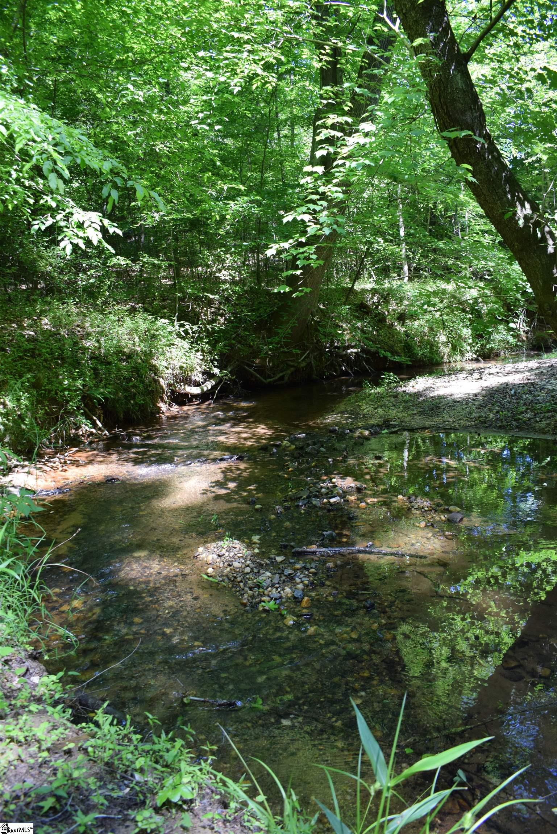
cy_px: 417
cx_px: 278
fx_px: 696
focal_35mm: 30
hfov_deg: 43.6
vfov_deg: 61.9
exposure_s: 1/125
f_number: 5.6
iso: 400
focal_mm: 20
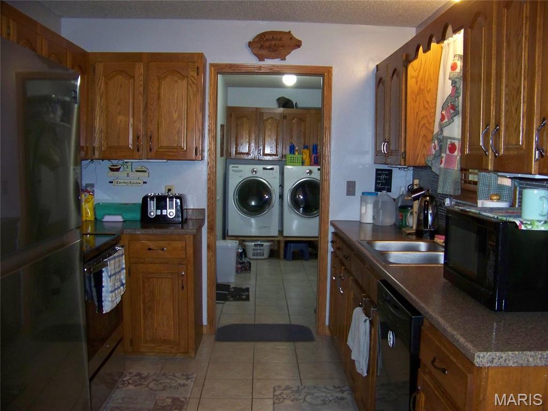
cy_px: 206
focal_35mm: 36
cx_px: 274
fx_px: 570
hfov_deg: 51.4
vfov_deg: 39.7
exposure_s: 1/30
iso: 200
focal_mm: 5.85
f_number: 2.8
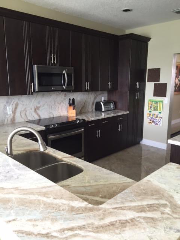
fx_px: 201
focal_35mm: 29
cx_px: 90
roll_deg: +0.0
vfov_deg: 61.7
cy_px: 120
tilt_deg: -12.2
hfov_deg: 48.2
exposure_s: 1/30
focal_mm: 4.15
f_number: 2.2
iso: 64
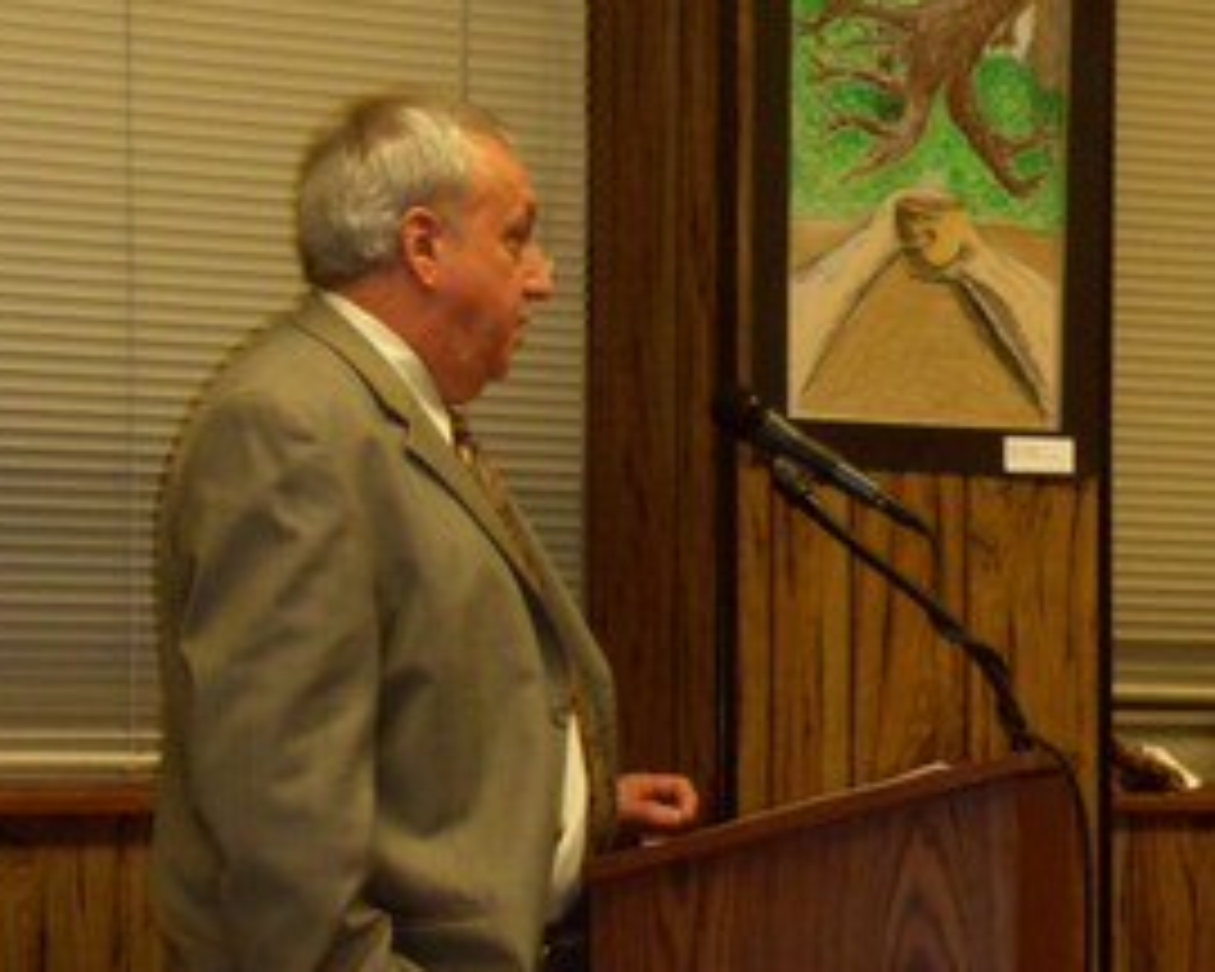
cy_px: 558
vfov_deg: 10.8
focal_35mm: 143
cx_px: 558
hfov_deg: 13.5
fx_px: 5142
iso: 400
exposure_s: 1/80
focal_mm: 17.9
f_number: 5.3
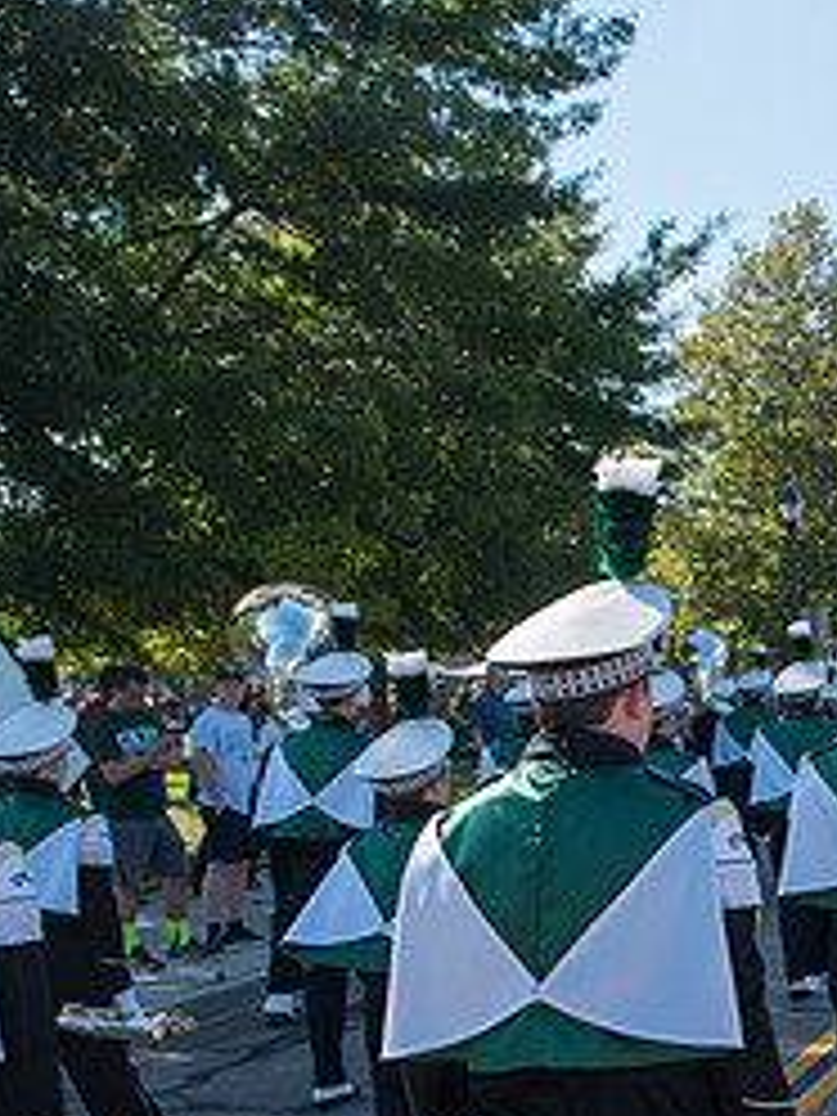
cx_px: 1287
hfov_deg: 22.0
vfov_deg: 35.2
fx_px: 1741
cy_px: 754
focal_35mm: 54
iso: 200
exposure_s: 1/1000
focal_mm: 24
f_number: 5.6
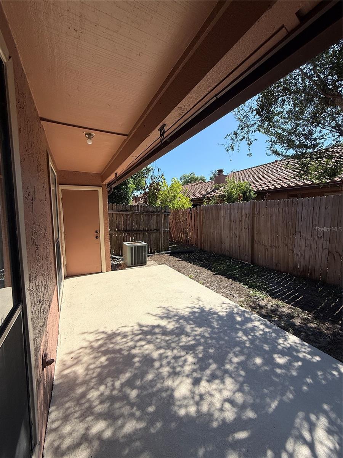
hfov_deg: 85.7
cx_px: 172
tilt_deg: -4.3
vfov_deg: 102.1
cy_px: 229
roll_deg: +0.3
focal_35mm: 14
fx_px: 185
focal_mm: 2.22
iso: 50
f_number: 2.2
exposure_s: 1/2024
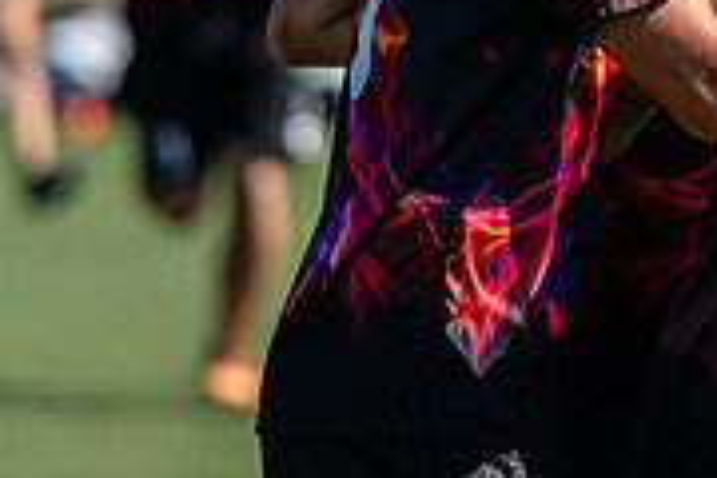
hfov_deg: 2.1
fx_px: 19238
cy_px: -277
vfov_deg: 1.4
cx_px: 868
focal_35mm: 966
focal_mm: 200
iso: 100
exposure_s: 1/2000
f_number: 3.2
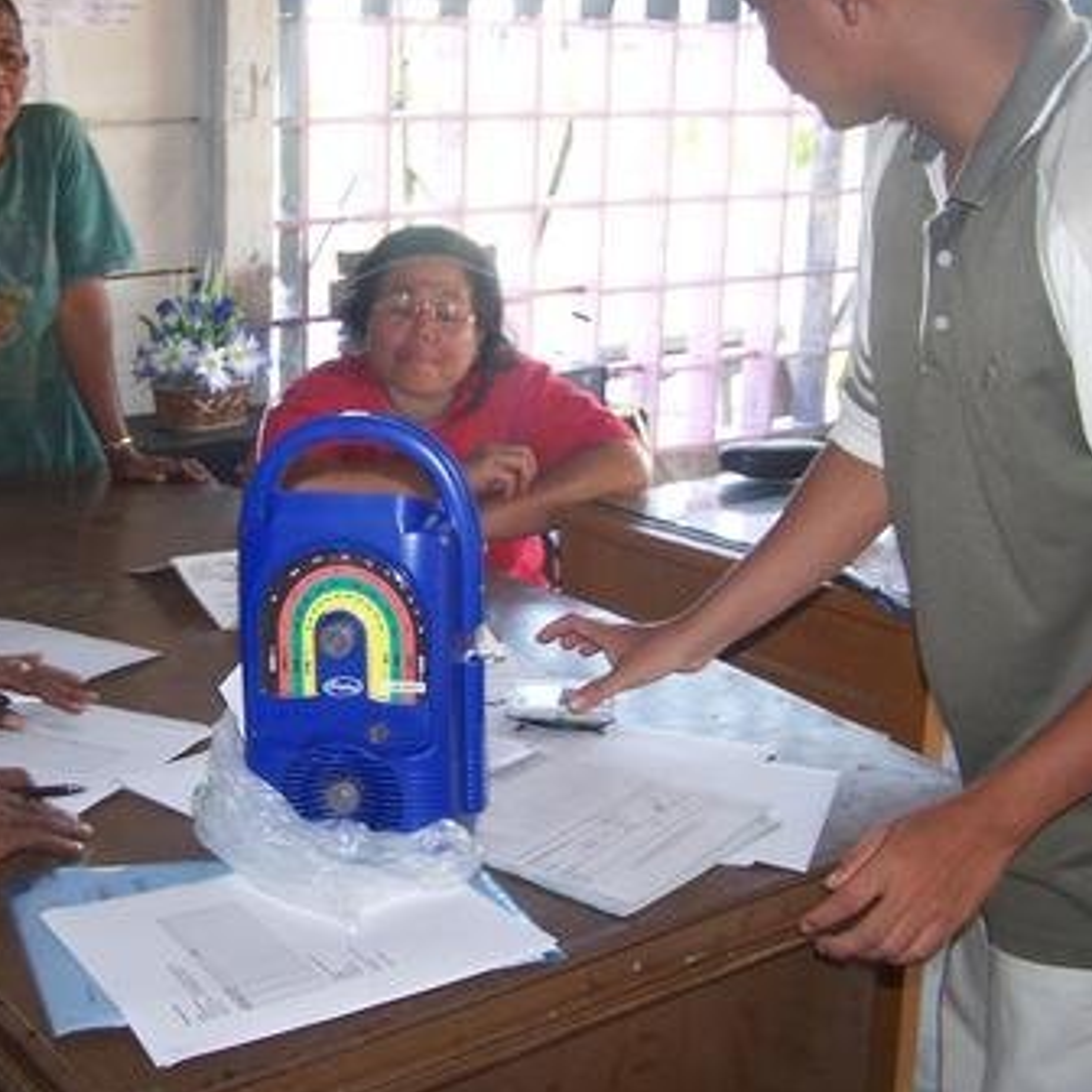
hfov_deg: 33.6
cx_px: 318
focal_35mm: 50
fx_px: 1785
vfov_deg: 34.0
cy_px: 518
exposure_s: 1/60
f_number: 2.8
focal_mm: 6.3
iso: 140
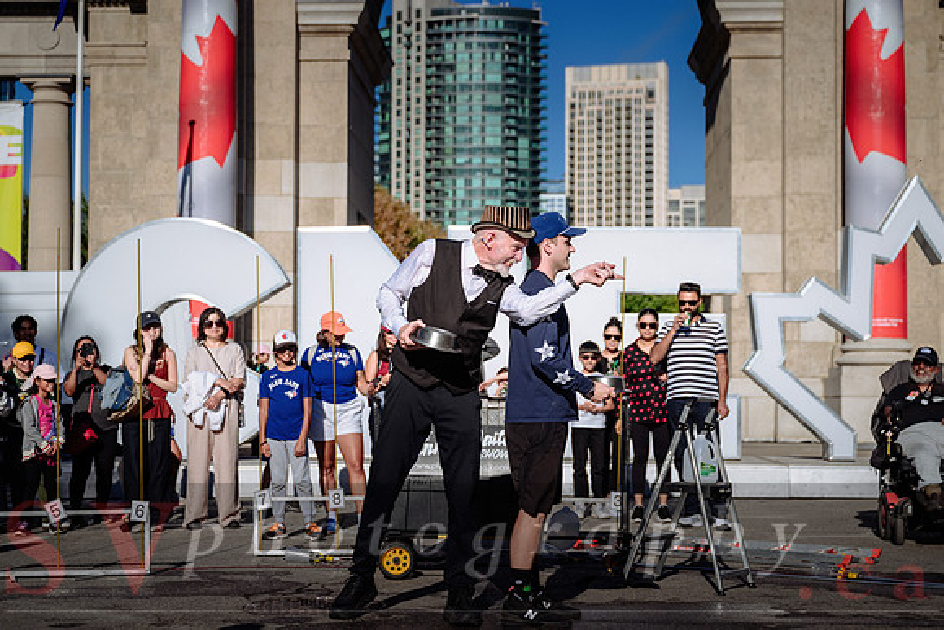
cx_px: 472
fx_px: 1574
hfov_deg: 33.4
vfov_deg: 22.6
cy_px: 329
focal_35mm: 60
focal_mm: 56
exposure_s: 1/800
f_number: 3.5
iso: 64
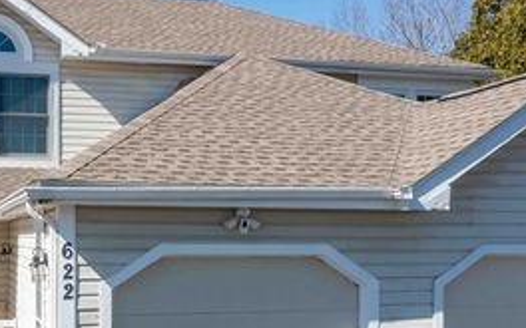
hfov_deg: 36.7
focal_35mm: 54
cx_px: 133
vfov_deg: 23.7
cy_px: 251
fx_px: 774
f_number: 7.1
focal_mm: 10.26
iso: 200
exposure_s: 1/800
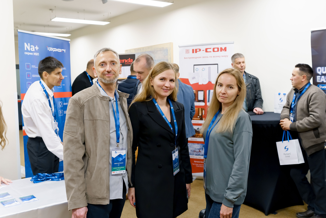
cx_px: 163
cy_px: 109
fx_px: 326
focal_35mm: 36
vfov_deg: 36.9
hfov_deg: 53.1
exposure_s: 1/125
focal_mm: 36
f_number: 4
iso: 2000
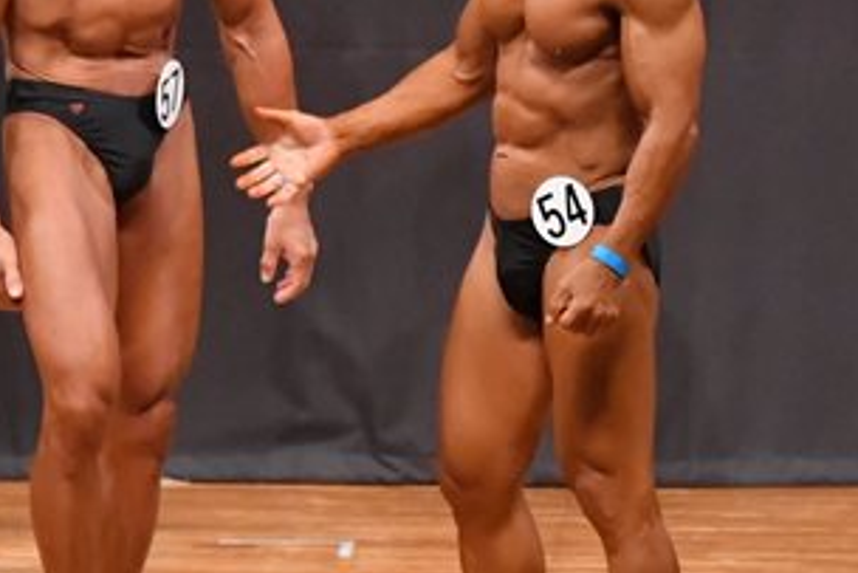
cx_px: 563
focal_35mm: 611
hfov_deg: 3.4
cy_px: 226
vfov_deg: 2.3
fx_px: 14568
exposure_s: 1/400
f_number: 5.6
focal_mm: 160
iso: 9000
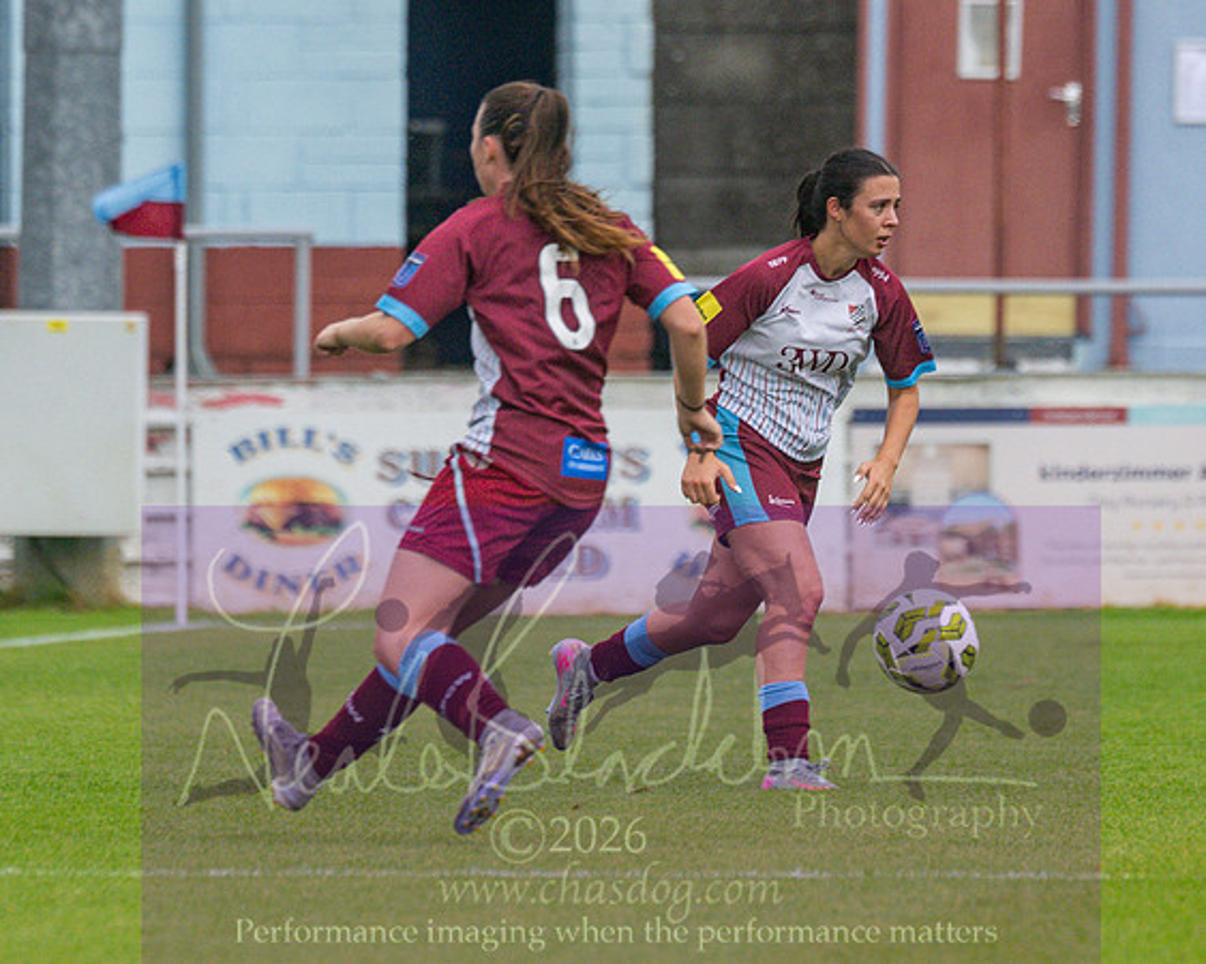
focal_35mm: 886
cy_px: 280
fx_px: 31600
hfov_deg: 2.2
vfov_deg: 1.7
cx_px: 439
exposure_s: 1/1000
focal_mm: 300
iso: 500
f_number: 4
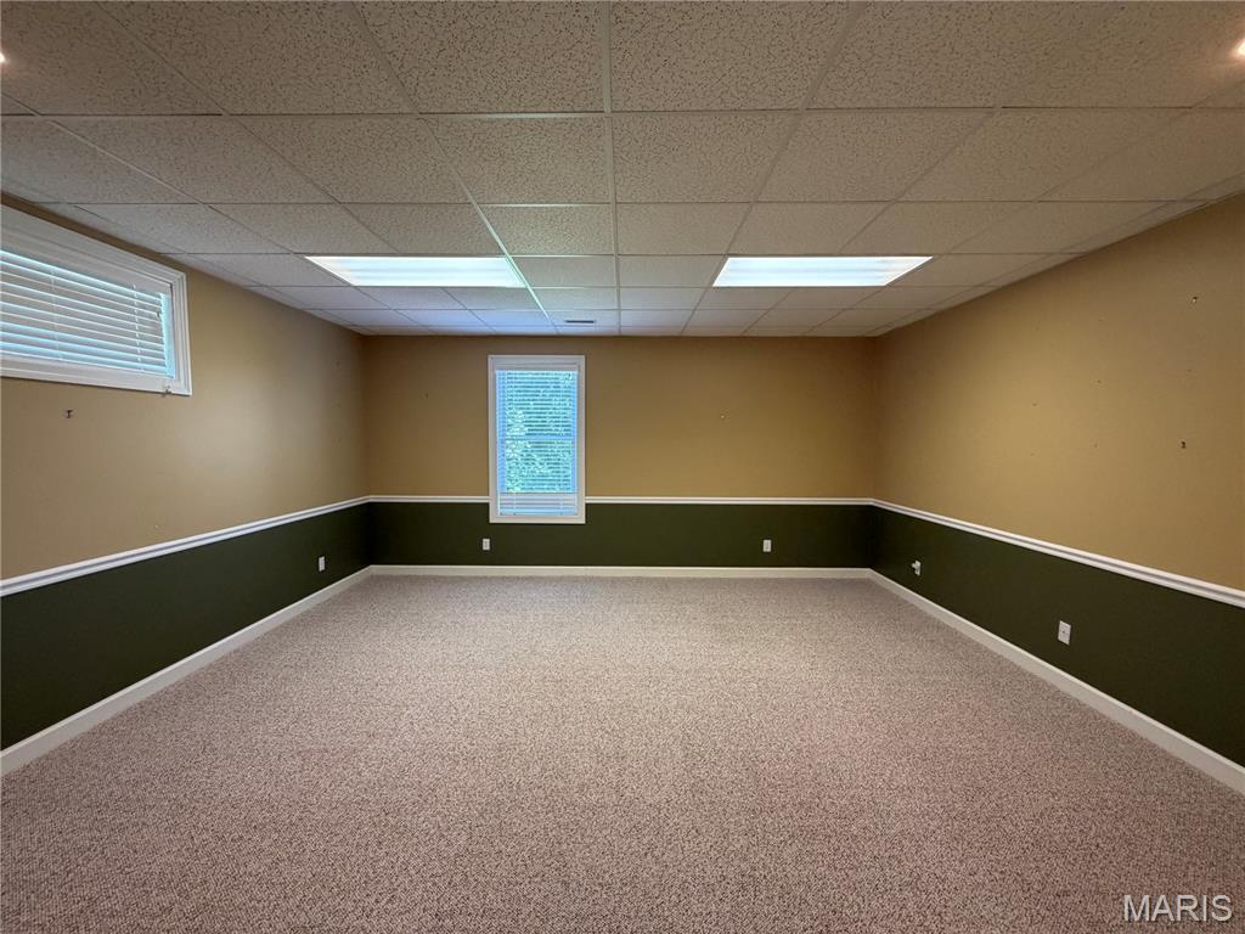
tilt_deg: -3.4
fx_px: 504
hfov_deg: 102.1
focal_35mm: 14
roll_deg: -1.0
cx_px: 622
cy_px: 467
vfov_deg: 85.7
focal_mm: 2.22
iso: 250
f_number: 2.2
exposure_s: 1/120
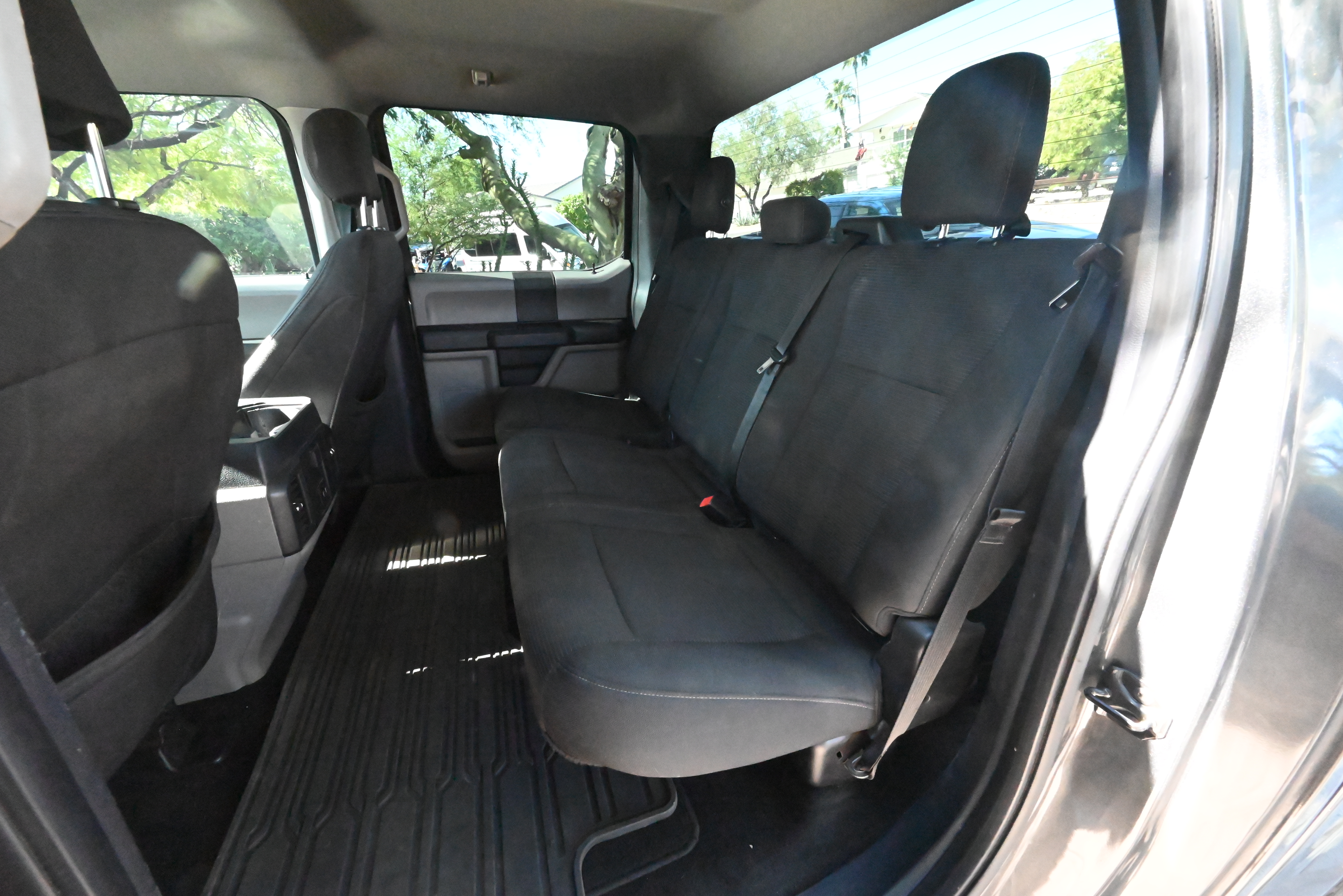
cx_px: 672
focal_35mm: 14
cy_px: 448
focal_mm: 14
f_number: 16
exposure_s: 1/125
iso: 25600
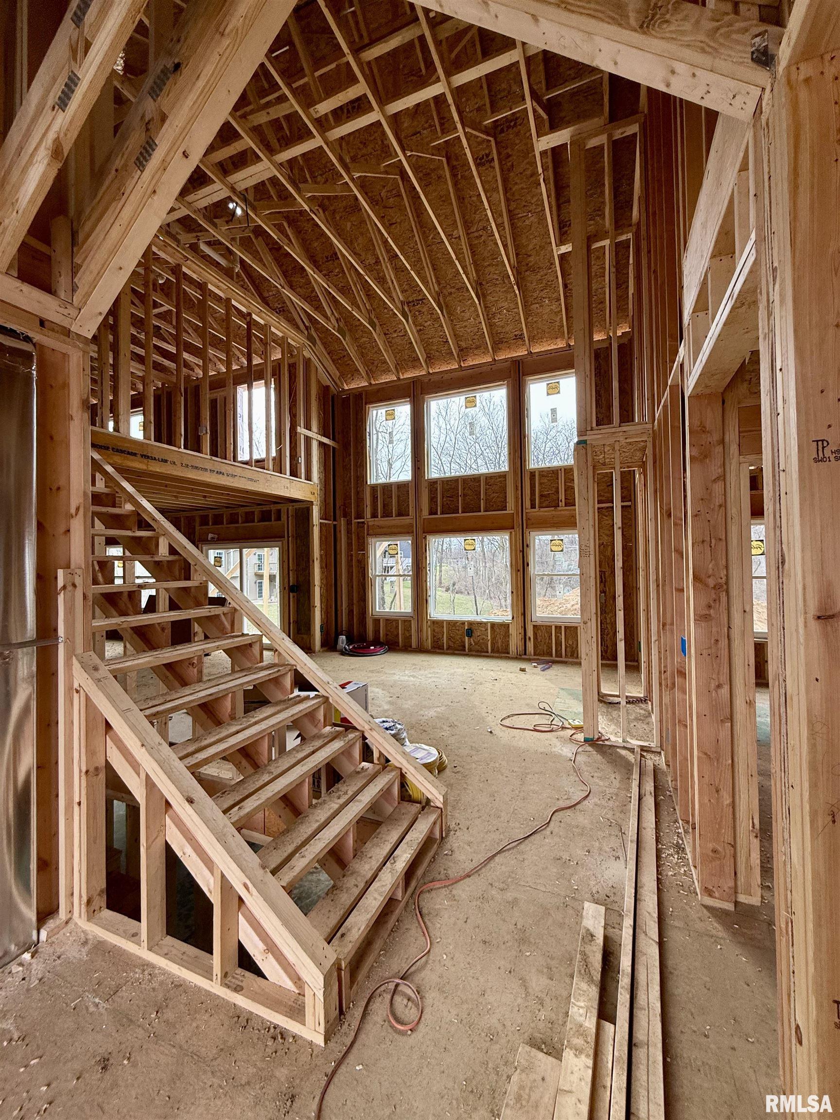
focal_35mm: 14
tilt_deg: +1.7
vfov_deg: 102.1
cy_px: 560
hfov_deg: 85.7
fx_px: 453
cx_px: 420
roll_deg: +1.0
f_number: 2.2
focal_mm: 2.22
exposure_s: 1/99
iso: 80
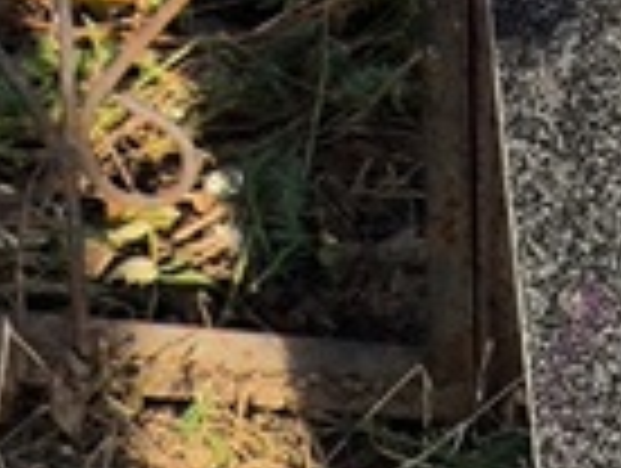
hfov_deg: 6.8
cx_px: 812
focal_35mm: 289
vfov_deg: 5.1
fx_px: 5194
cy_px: 580
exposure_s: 1/477
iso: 50
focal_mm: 4.71
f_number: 1.7
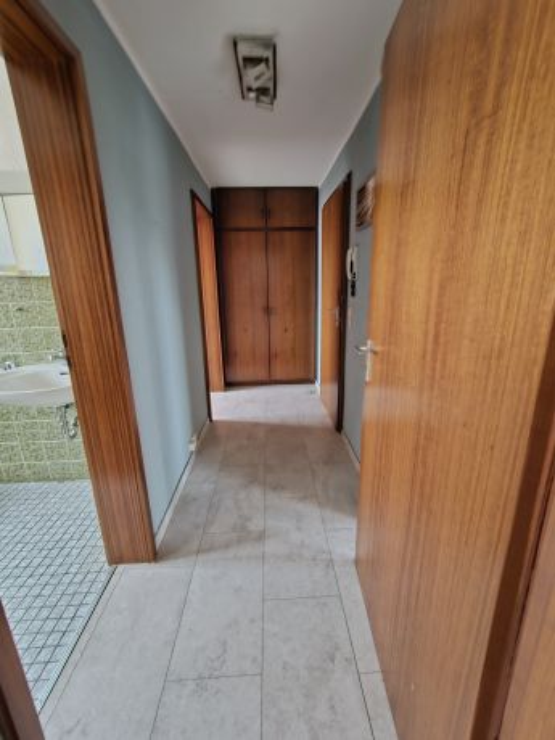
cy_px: 370
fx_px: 278
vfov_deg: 106.2
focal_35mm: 13
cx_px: 278
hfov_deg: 89.9
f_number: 2.2
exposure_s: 1/10
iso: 200
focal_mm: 2.2
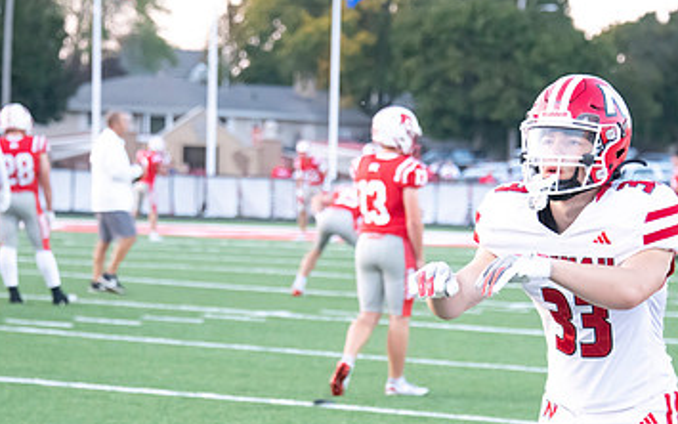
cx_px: 392
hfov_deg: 10.3
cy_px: 364
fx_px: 3752
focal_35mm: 203
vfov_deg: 6.5
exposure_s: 1/640
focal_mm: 122
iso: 4000
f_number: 5.6
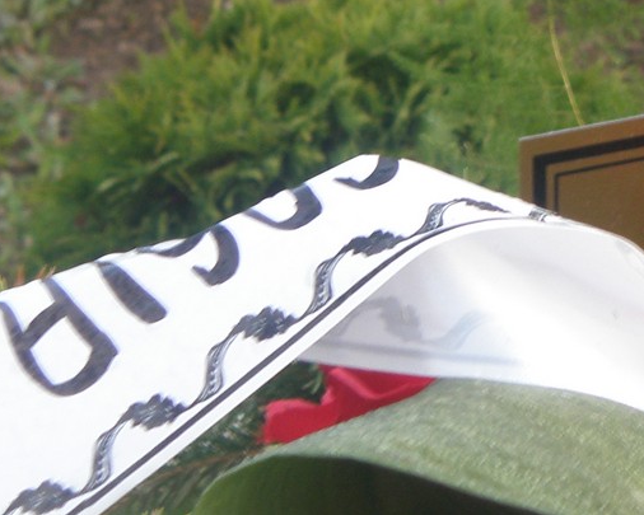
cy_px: -352
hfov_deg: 10.2
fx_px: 3489
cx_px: 970
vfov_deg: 8.2
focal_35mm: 183
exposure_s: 1/100
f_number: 3.5
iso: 64
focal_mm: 9.31
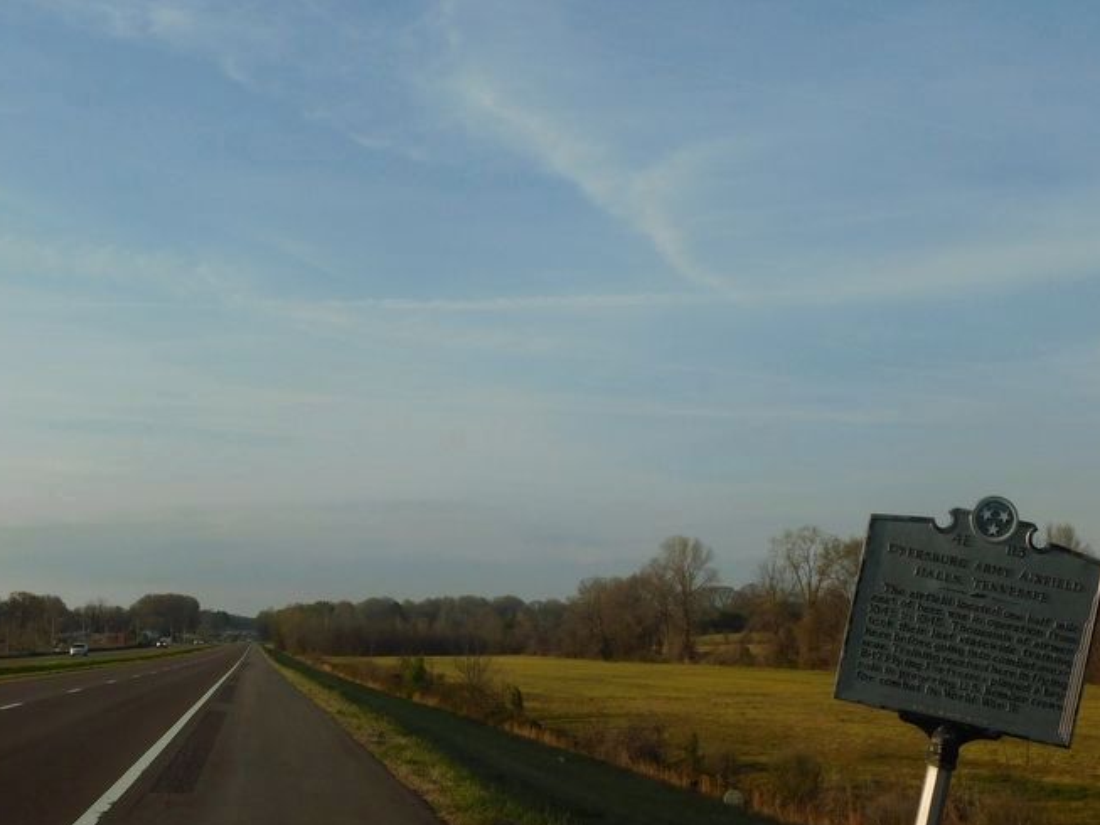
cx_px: 521
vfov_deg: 29.7
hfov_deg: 38.9
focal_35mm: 49
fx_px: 1557
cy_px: 450
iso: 125
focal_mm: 7.1
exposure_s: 1/1250
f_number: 3.6
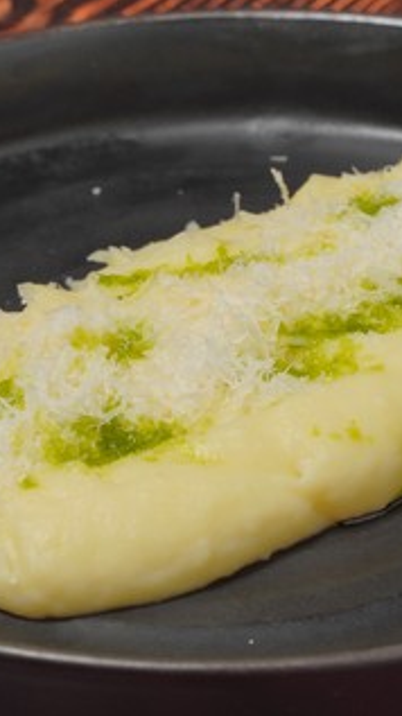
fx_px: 2937
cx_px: 208
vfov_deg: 13.9
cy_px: 357
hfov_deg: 7.8
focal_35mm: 155
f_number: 11
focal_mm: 65
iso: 400
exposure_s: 1/15
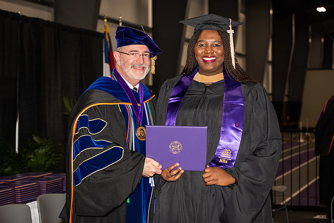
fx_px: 761
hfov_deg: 24.8
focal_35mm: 82
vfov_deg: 16.7
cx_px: 166
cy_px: 112
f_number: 5.6
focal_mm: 80
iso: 1000
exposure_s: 1/200
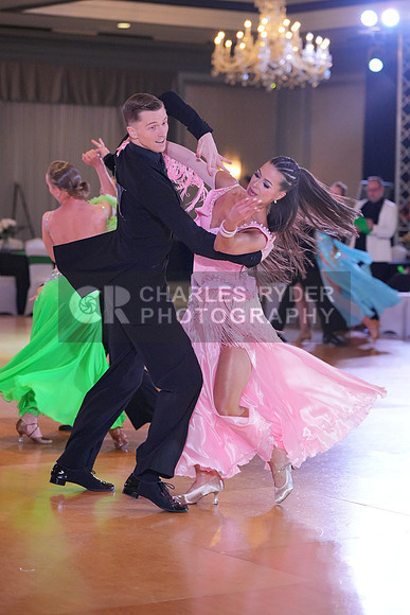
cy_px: 308
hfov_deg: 13.6
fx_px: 1724
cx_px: 205
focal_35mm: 101
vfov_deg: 20.2
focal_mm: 101
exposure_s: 1/500
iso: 4000
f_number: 3.5
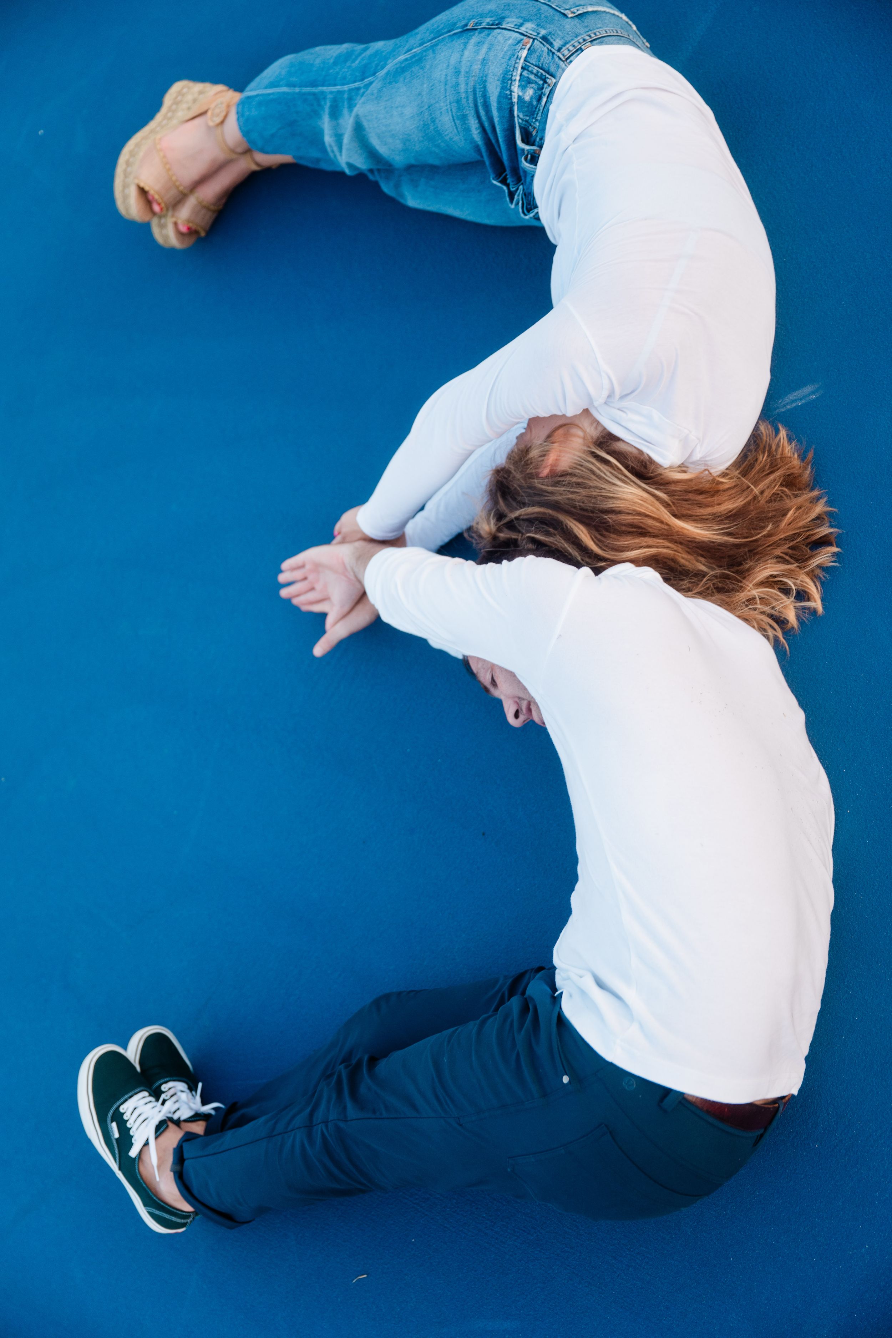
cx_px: 446
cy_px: 669
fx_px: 1561
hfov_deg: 31.9
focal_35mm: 42
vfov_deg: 46.4
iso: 320
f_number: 2.8
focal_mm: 42
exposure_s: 1/125
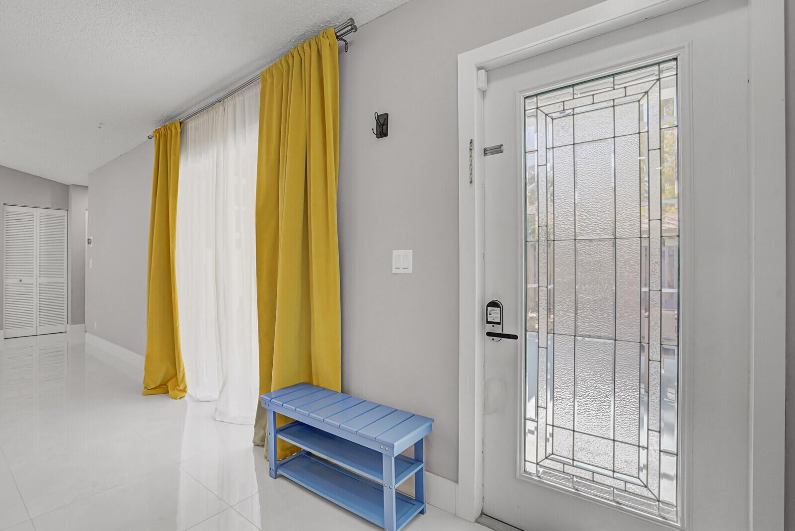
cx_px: 398
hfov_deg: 96.7
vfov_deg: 73.8
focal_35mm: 16
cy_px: 266
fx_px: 353
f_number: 8
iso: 800
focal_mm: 16
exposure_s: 1/125
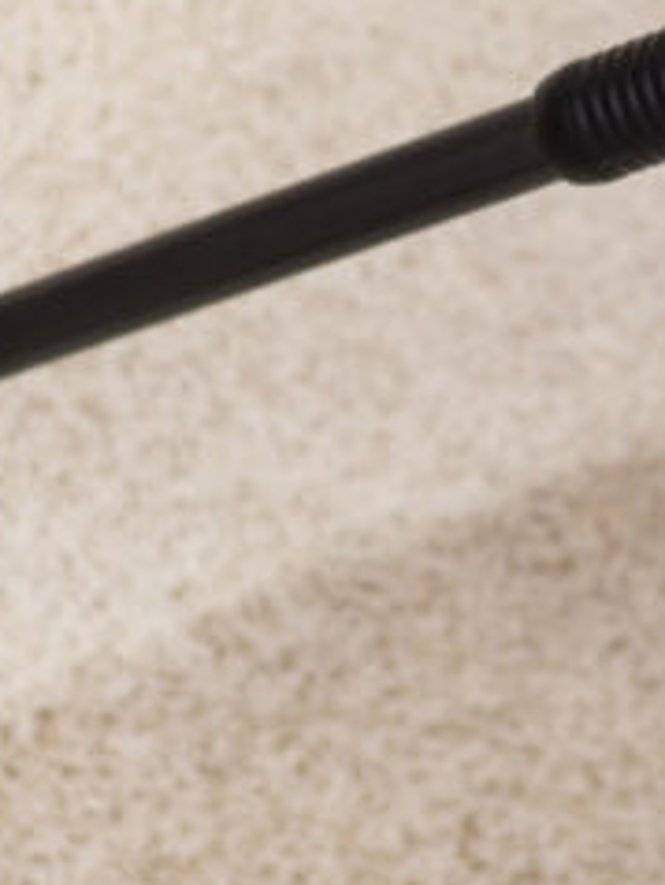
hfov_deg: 9.5
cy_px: 249
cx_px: 598
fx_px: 3963
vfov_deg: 12.7
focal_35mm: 155
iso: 100
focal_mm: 50
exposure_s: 1/125
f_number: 2
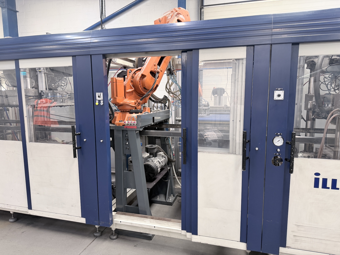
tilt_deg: -7.8
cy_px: 128
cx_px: 170
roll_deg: +0.4
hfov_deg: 71.6
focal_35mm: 24
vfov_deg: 56.8
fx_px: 236
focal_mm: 6.76
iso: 160
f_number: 1.78
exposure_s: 1/50
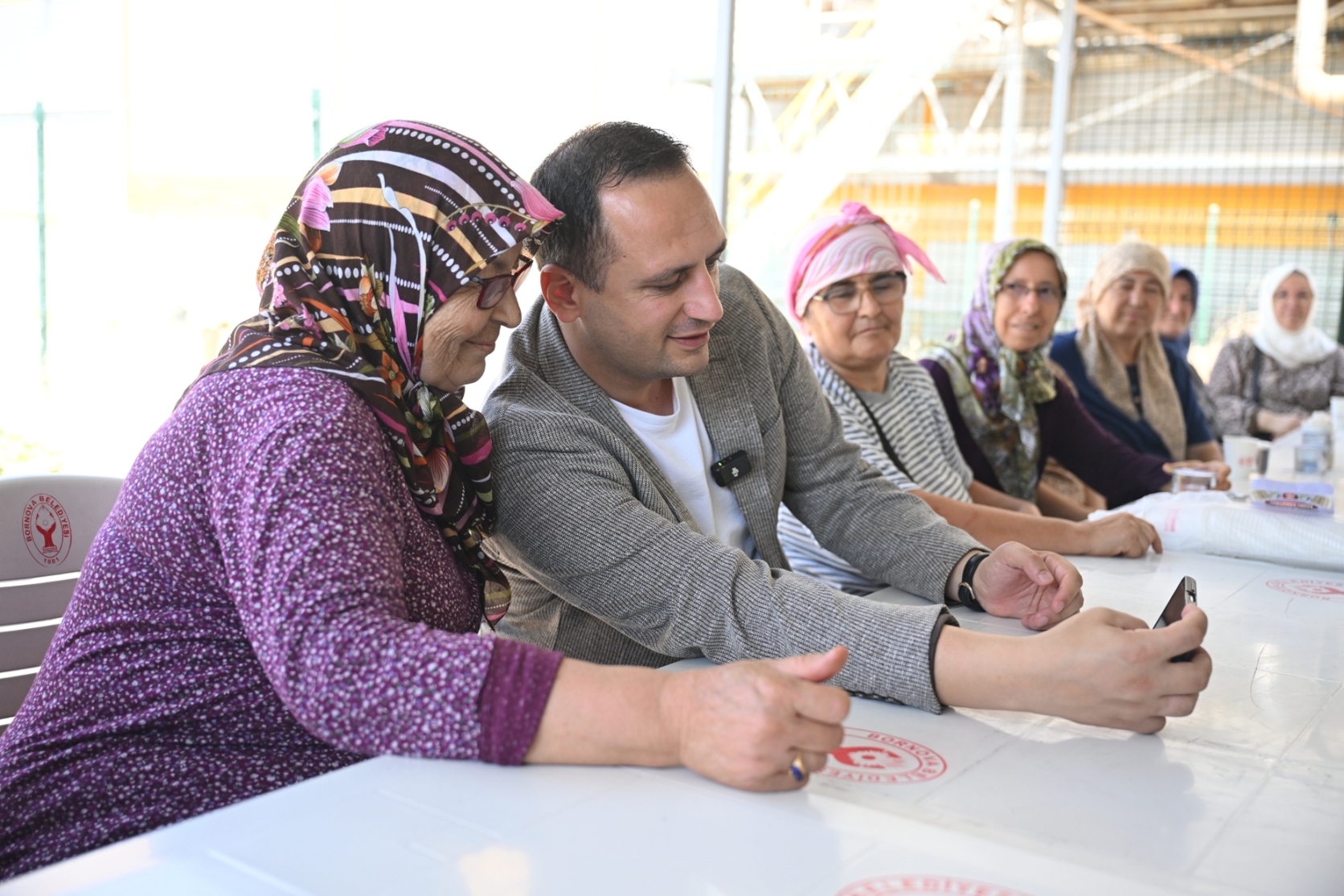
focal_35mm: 36
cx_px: 672
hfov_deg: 53.1
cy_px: 448
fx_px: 1344
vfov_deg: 36.9
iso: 800
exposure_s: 1/800
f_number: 3.2
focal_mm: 36
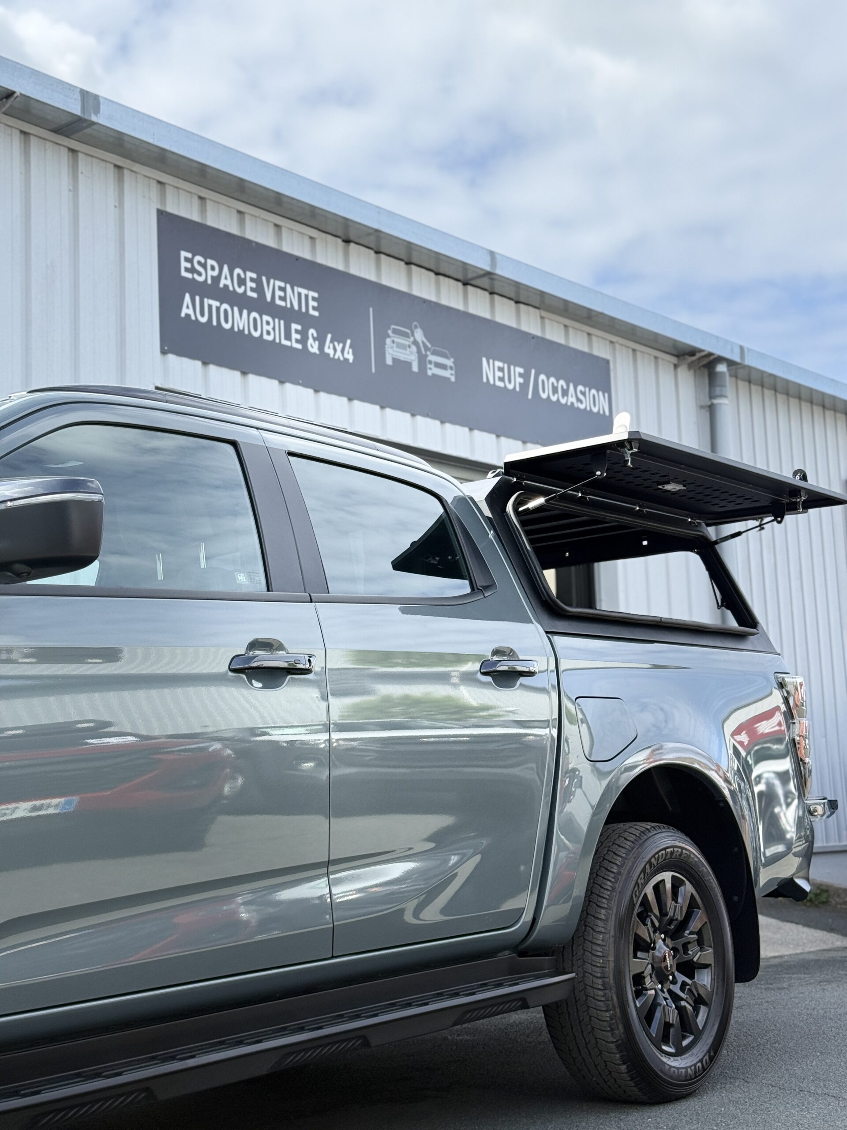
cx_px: 424
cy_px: 565
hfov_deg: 30.3
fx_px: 1566
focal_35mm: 48
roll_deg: +1.8
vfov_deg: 39.7
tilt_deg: +8.2
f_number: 1.78
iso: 64
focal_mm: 6.76
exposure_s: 1/1838
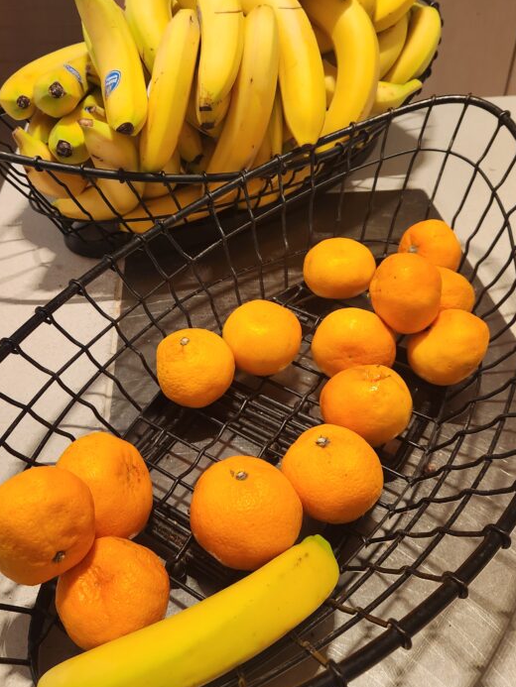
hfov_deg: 41.6
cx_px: 206
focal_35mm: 34
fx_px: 676
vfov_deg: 53.6
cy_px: 282
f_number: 1.8
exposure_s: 1/100
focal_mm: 5.4
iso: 250
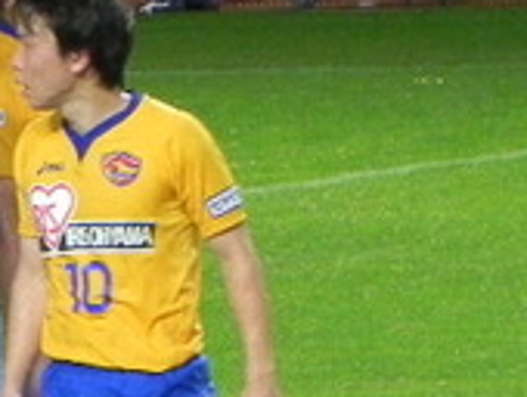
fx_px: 24164
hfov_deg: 1.2
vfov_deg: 0.9
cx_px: -307
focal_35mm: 1585
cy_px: 316
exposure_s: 1/58.6
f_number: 5
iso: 400
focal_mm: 59.9
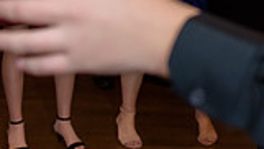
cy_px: -106
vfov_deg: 8.3
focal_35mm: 143
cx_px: 344
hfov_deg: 14.4
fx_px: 1002
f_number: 3.2
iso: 1600
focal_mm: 38
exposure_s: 1/125
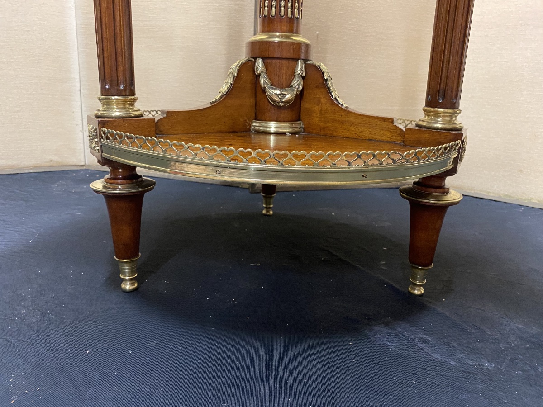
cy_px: 204
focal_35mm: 26
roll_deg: -3.9
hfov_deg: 67.3
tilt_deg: -13.8
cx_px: 272
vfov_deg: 53.1
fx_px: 408
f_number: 1.8
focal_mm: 4.25
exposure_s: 1/33
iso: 500
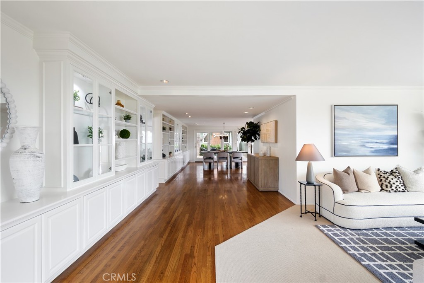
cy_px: 142
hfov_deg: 100.4
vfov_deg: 77.3
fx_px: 177
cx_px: 212
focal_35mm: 15
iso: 400
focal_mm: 10
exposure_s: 1/10
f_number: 8
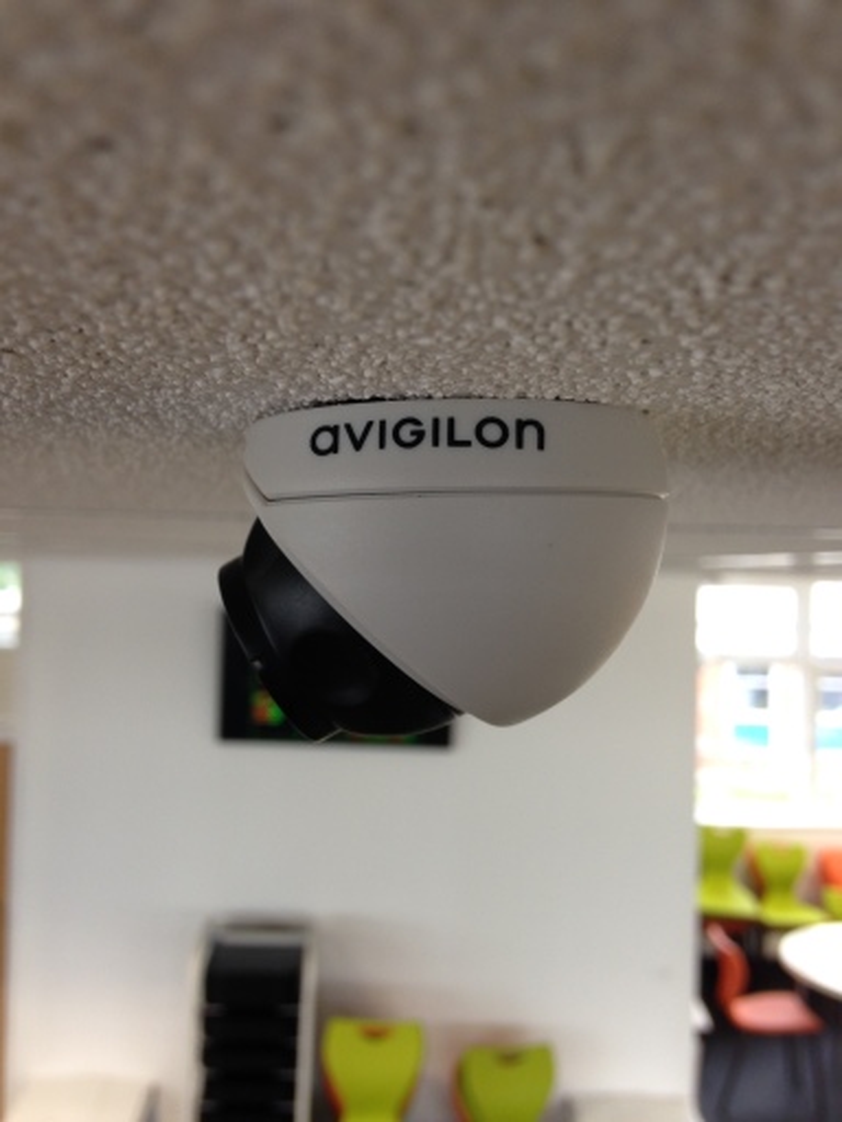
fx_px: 1070
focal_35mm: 33
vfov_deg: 55.4
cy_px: 561
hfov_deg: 42.9
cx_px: 421
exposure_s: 1/20
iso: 64
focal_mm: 4.12
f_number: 2.4
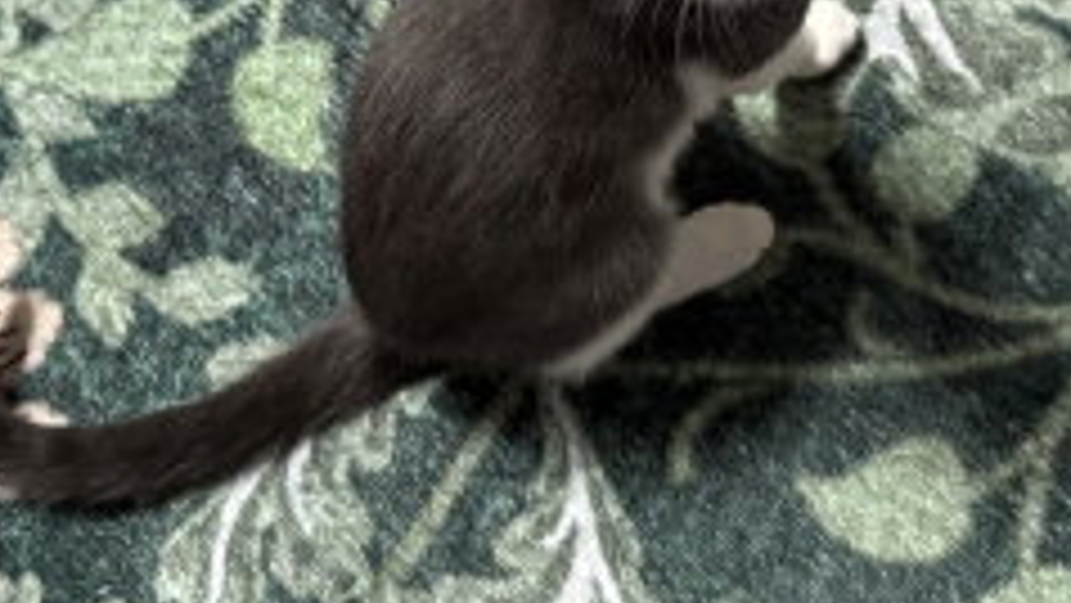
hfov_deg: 37.7
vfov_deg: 20.6
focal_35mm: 55
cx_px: 630
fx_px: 1562
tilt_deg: -65.8
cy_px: -97
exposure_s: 1/60
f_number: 1.78
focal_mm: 6.76
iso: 500
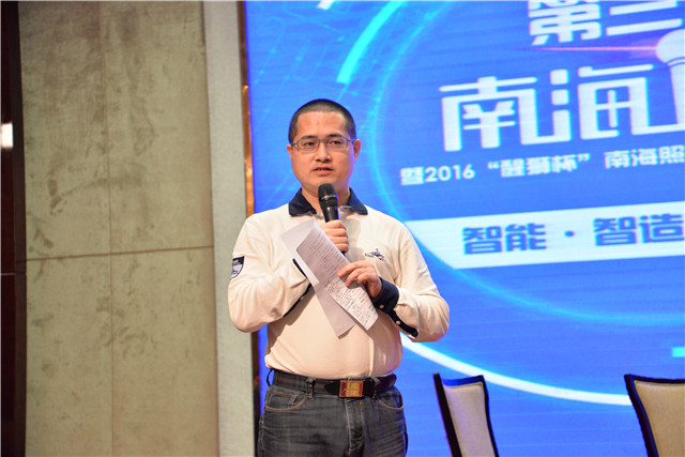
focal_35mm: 72
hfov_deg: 28.1
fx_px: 1370
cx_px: 342
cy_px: 228
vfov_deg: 18.9
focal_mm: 72
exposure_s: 1/160
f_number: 4.5
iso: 1600
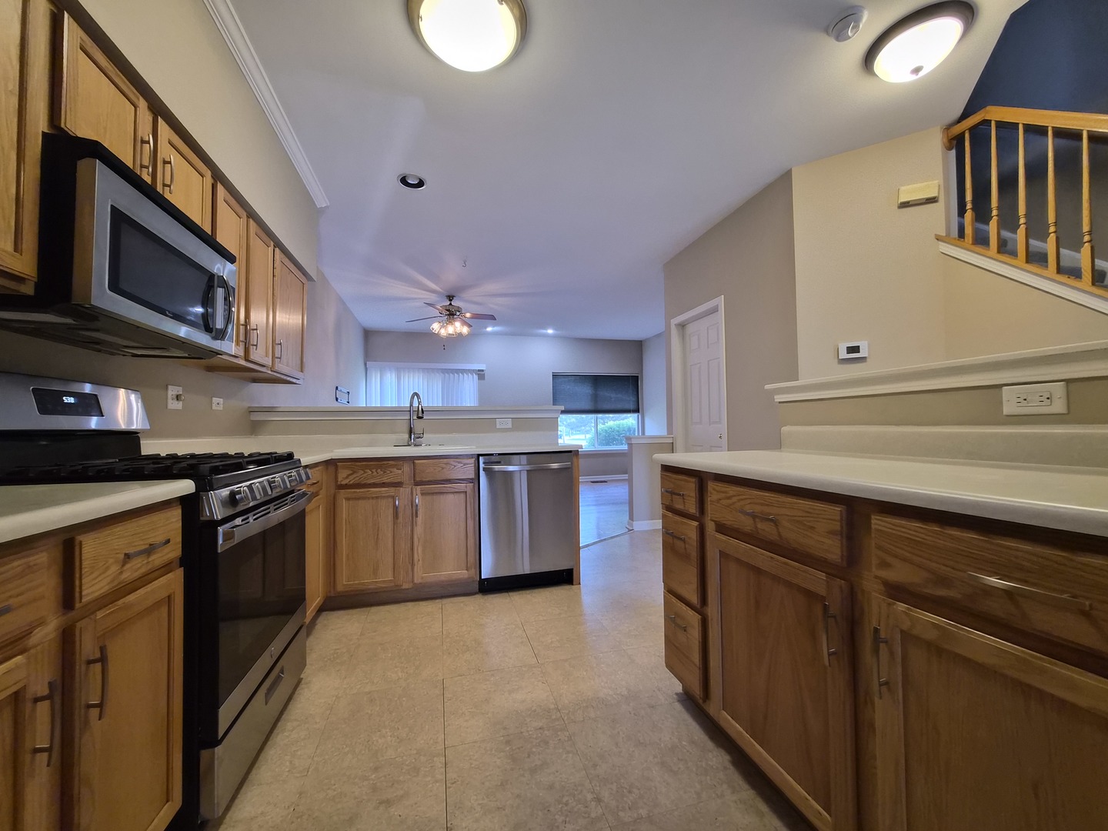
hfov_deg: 106.2
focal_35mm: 13
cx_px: 554
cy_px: 416
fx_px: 416
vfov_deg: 89.9
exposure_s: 1/60
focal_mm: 1.7
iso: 320
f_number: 2.2
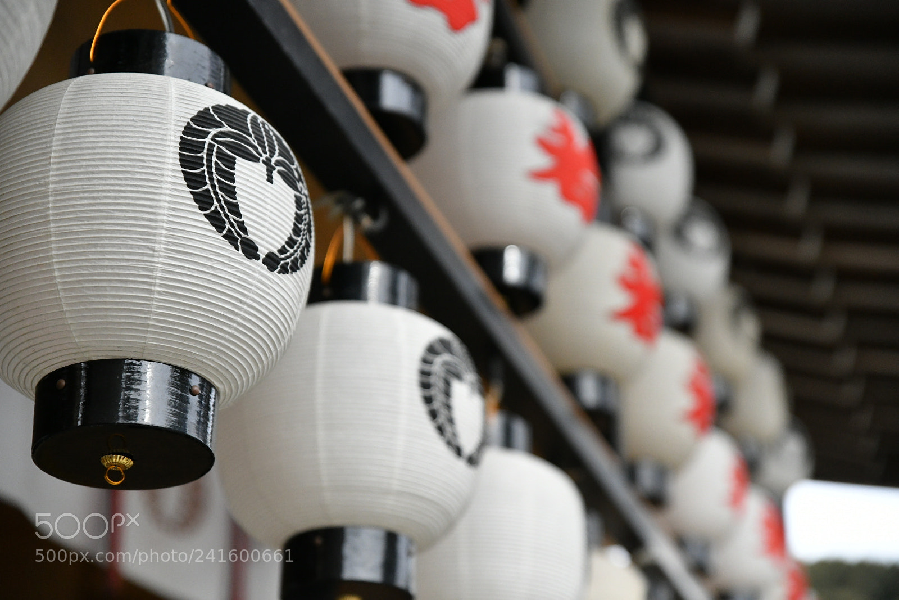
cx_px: 450
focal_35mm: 70
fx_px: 1748
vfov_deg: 19.5
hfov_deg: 28.8
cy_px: 300
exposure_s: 1/8000
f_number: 2.8
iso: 2800
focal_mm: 70
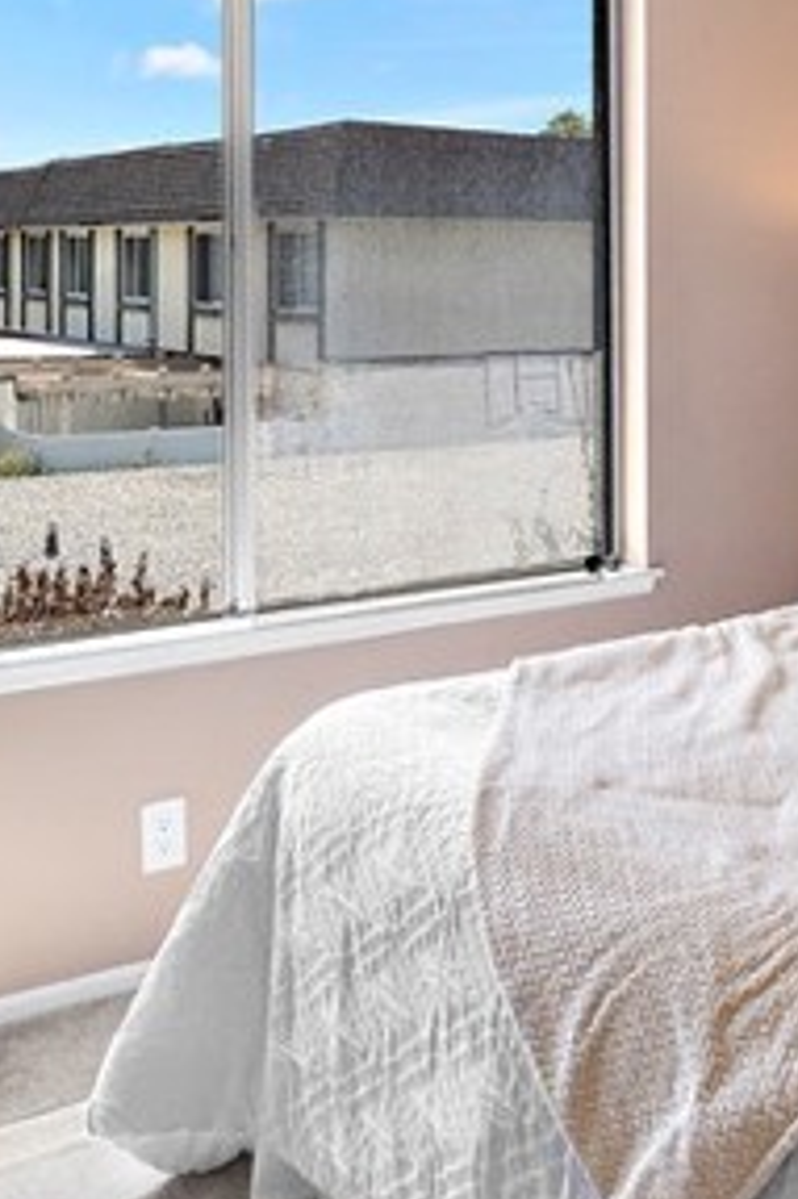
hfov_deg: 26.4
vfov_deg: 38.2
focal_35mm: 50
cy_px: 246
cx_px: 648
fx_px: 1664
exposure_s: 1/160
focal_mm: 14
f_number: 8
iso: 500
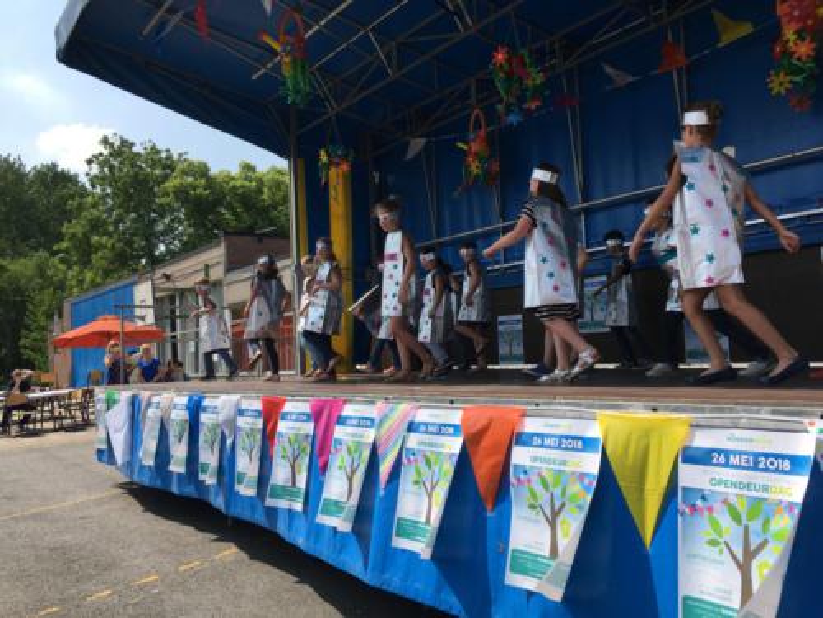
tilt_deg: +3.5
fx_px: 689
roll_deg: +0.8
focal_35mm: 29
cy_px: 309
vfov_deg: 48.2
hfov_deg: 61.7
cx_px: 412
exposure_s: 1/1451
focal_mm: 4.15
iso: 25
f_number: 2.2
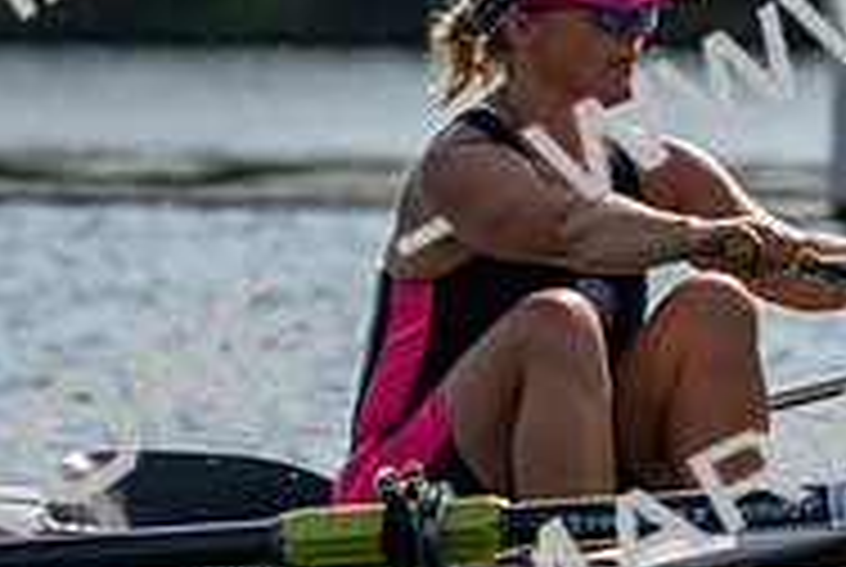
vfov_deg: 2.2
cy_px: 214
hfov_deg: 3.3
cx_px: 1080
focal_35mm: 616
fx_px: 14499
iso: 125
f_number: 5.6
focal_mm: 200
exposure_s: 1/1600
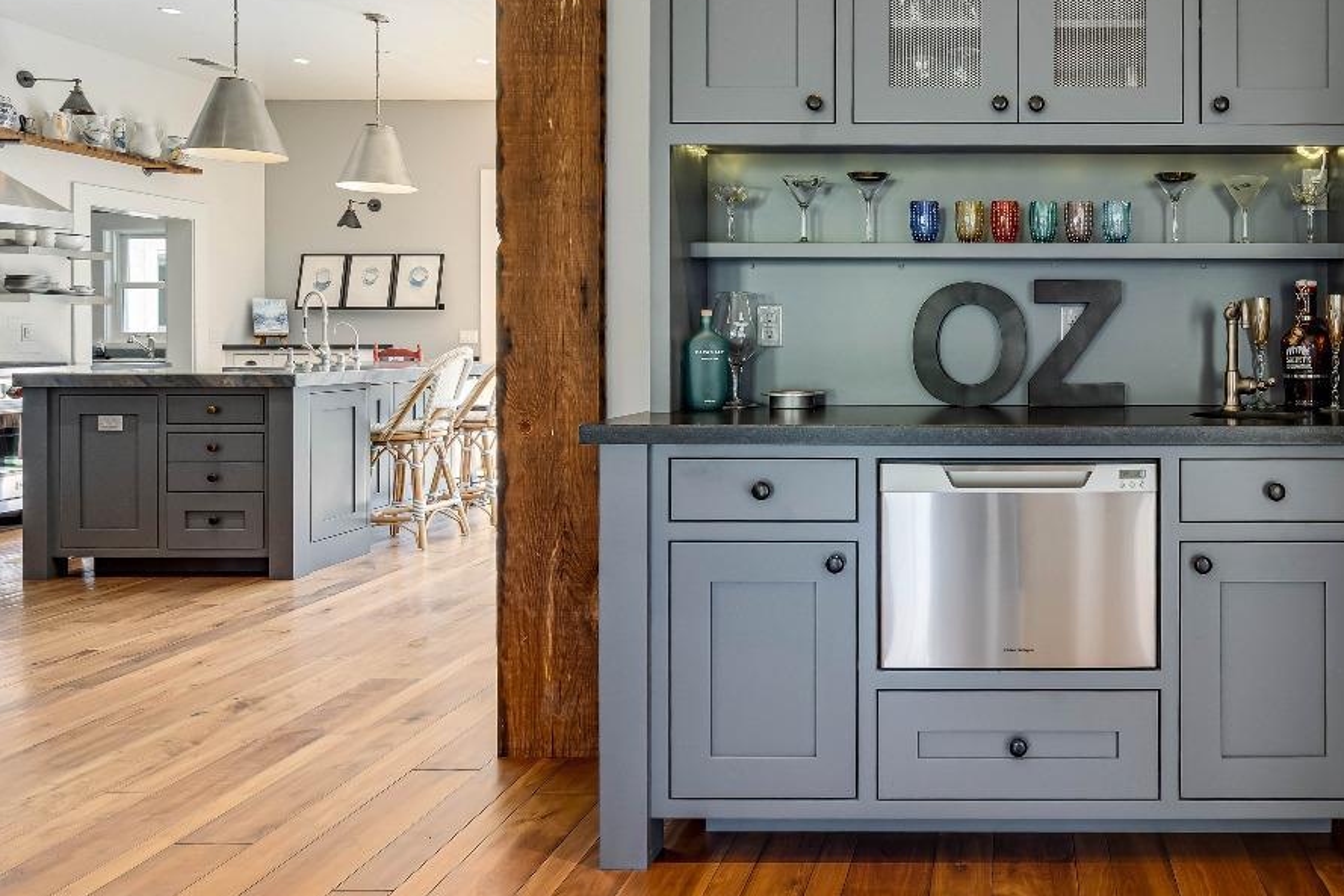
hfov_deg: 62.8
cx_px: 1036
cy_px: 322
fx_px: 1008
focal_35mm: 27
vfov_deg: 47.4
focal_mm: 16
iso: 320
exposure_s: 1/125
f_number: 11
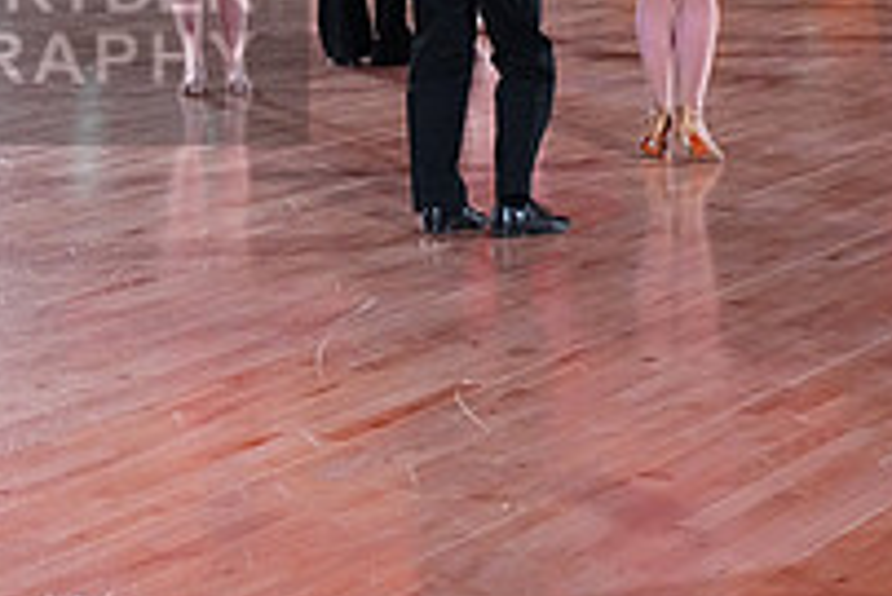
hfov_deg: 15.3
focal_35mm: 129
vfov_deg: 10.6
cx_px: -172
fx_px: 3199
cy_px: 29
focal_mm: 45
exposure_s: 1/400
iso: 5000
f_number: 5.6
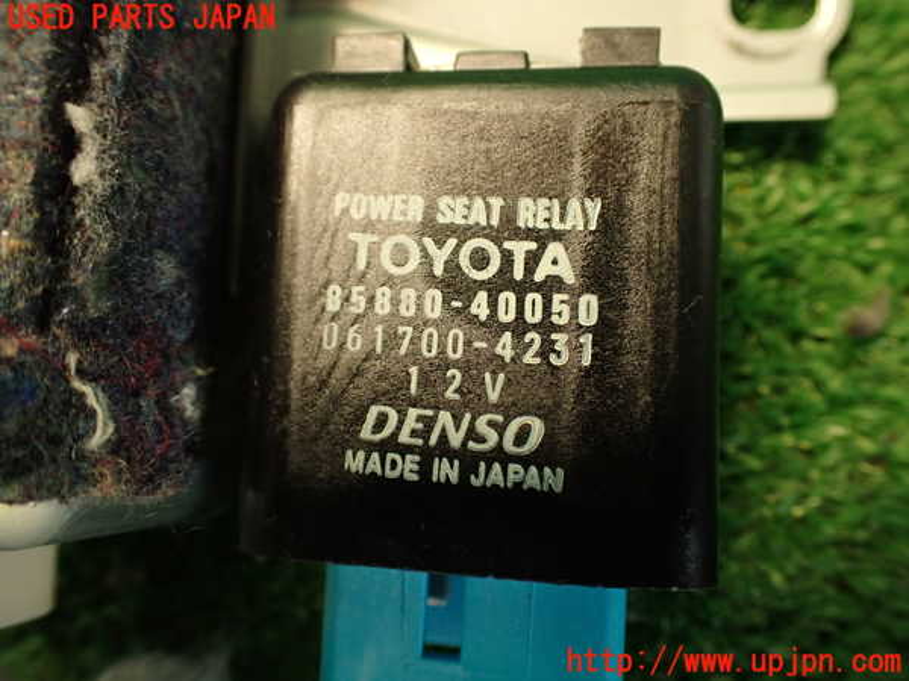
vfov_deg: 46.8
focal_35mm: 30
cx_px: 454
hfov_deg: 60.0
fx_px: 788
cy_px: 340
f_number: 2.3
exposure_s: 1/30
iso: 320
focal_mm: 5.4
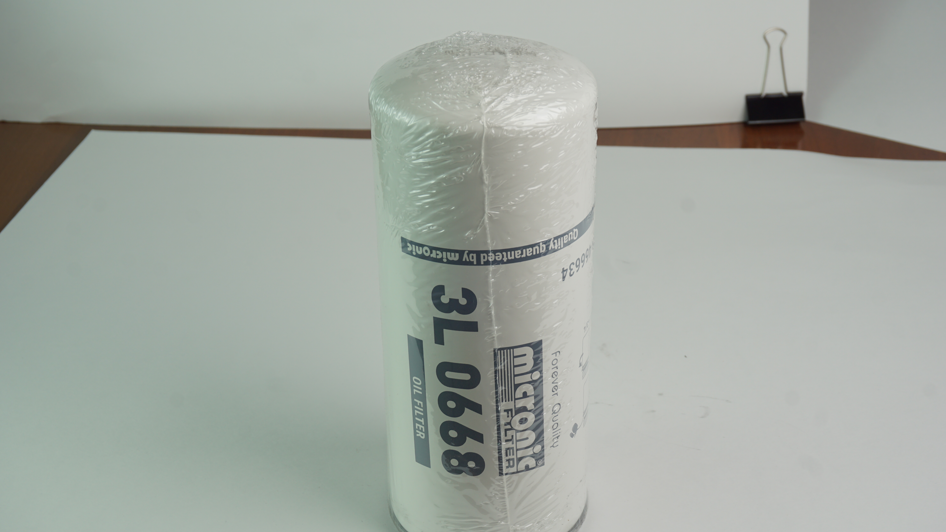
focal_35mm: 56
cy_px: 300
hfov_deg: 37.5
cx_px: 475
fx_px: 1393
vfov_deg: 21.6
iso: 100
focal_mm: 35
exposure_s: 1/15
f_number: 8
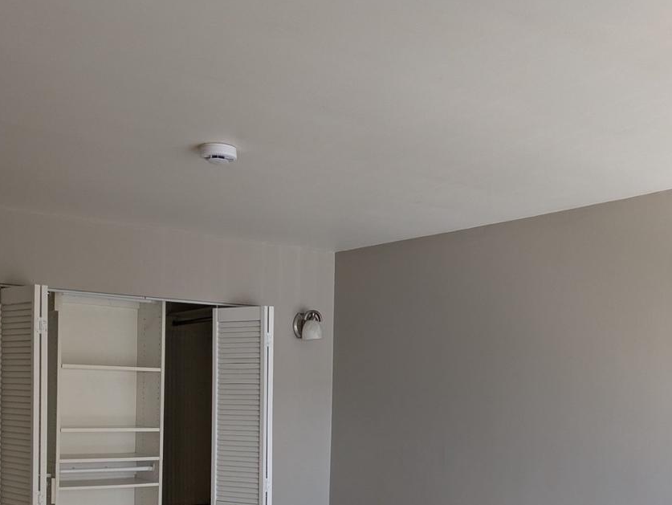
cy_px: 418
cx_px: 377
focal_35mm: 43
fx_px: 835
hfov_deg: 43.7
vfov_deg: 32.5
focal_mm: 5.43
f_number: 1.89
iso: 535
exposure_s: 1/120
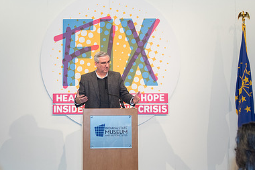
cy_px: 62
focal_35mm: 60
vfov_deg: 22.5
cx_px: 100
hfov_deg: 33.3
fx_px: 425
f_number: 3.2
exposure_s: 1/200
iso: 1250
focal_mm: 32
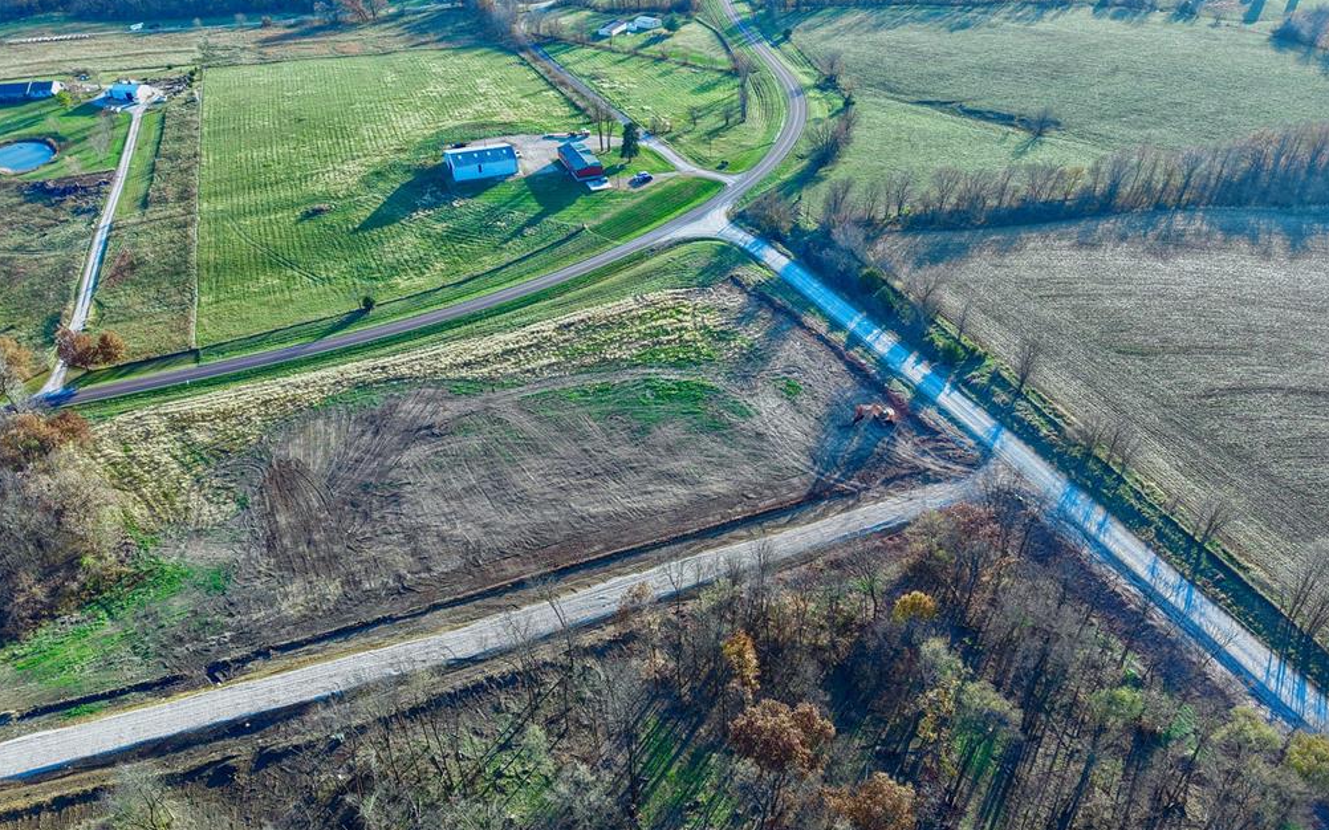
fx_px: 942
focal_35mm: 26
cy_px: 479
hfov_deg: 70.4
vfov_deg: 47.4
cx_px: 675
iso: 100
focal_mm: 8.67
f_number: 1.8
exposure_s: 1/500
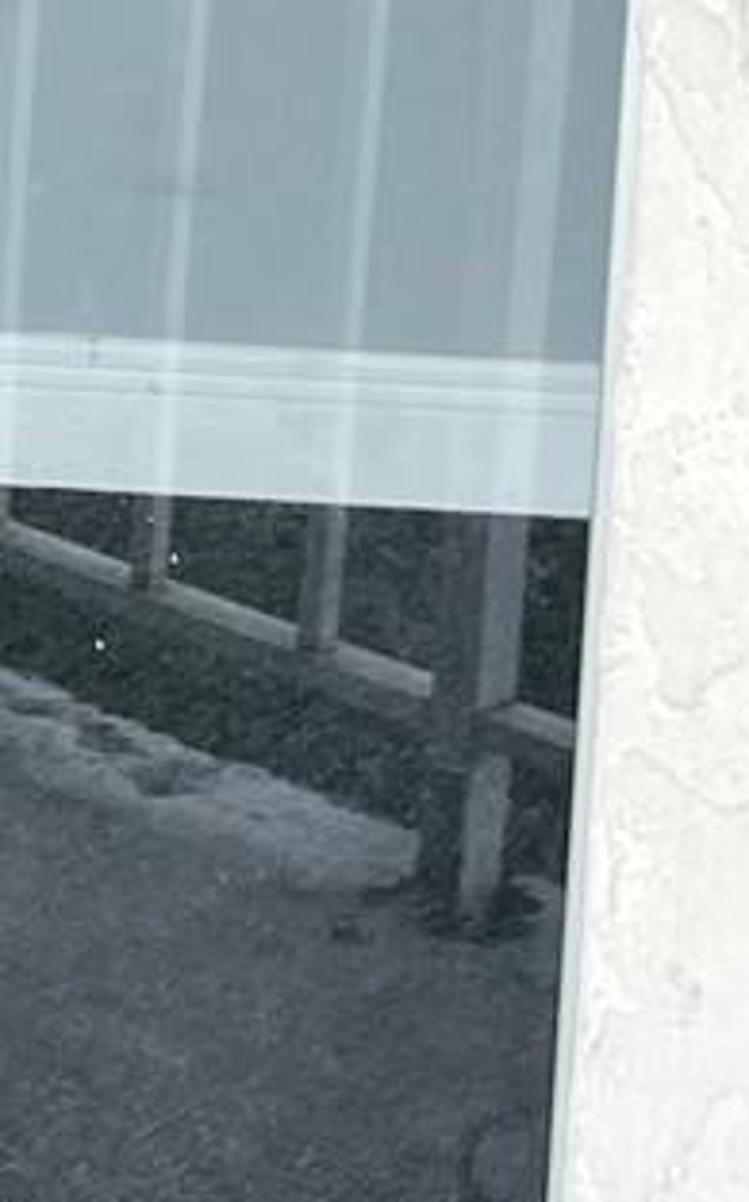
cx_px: -1229
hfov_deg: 8.3
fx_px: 4616
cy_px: -645
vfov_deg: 13.9
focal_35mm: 141
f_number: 1.5
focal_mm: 5.7
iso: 50
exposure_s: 1/723
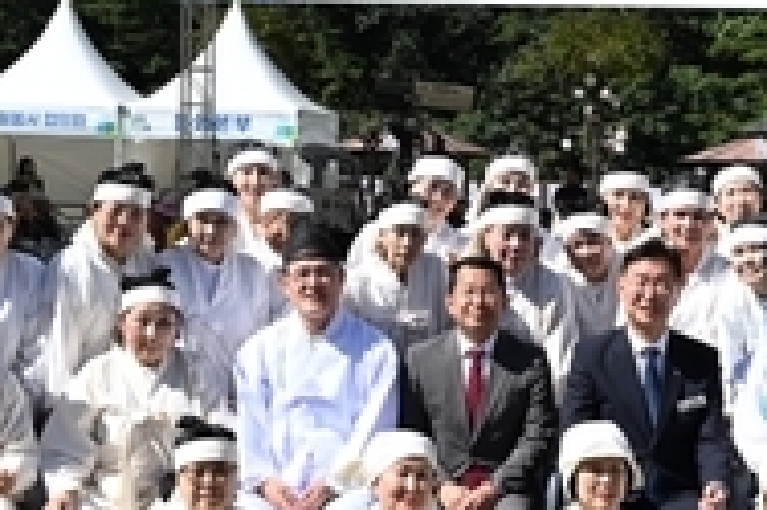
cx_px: 706
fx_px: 2107
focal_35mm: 99
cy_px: 180
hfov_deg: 20.2
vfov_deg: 13.8
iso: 500
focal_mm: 31
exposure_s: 1/1250
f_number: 8
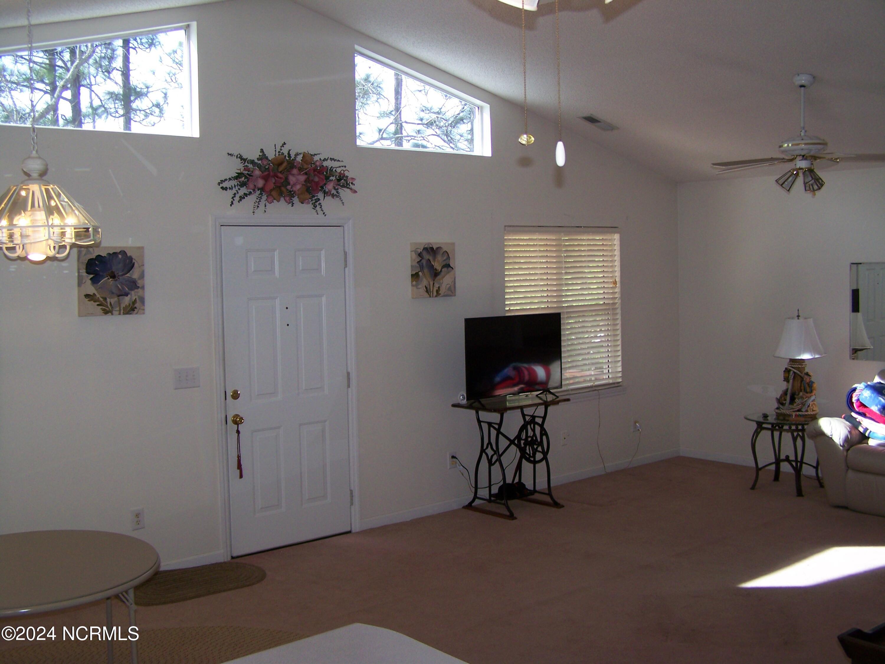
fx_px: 972
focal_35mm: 38
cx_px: 442
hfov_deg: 49.0
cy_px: 332
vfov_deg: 37.7
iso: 80
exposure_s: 1/60
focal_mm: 6.3
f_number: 2.8
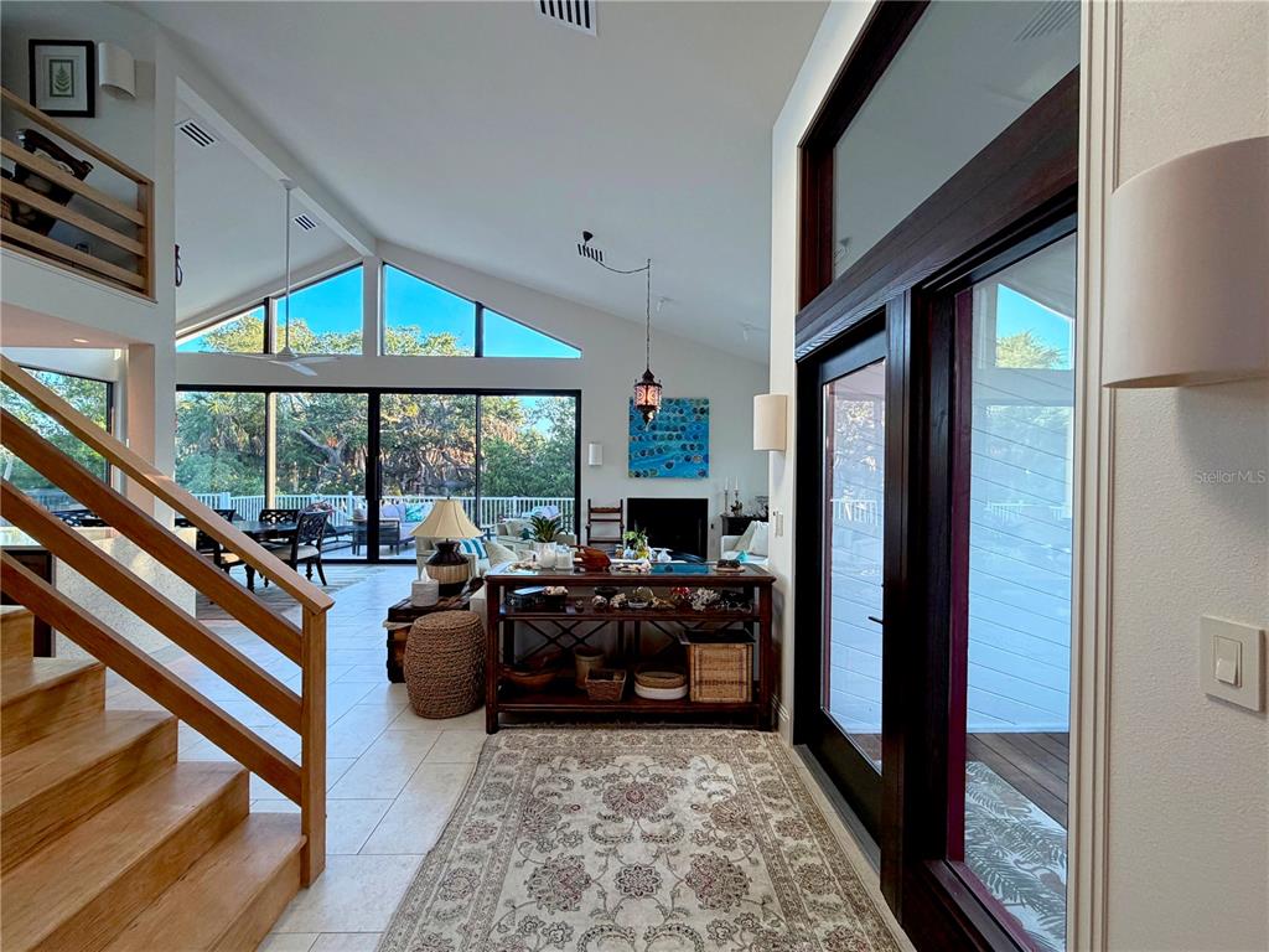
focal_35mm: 14
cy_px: 476
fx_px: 513
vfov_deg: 85.7
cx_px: 634
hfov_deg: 102.1
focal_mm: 2.2
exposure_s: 1/121
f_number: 2.2
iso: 160
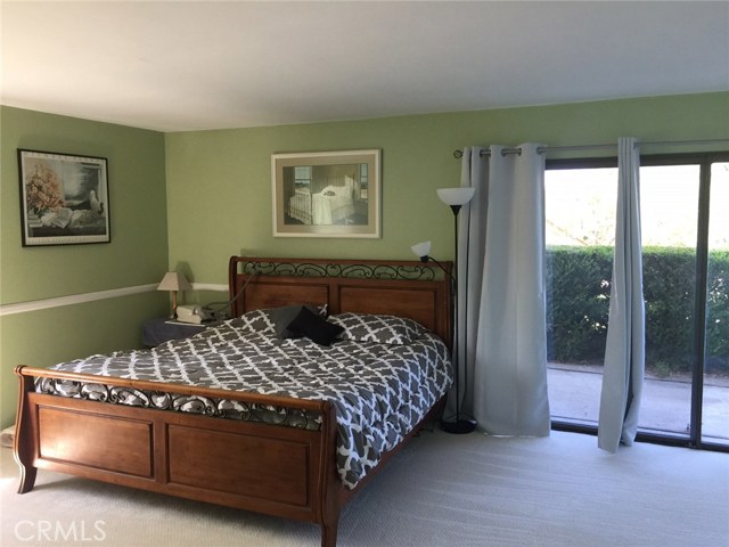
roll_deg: -0.7
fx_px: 611
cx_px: 364
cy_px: 274
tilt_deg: -4.6
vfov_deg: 48.2
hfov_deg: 61.7
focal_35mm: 29
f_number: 2.2
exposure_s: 1/30
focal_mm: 4.15
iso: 32
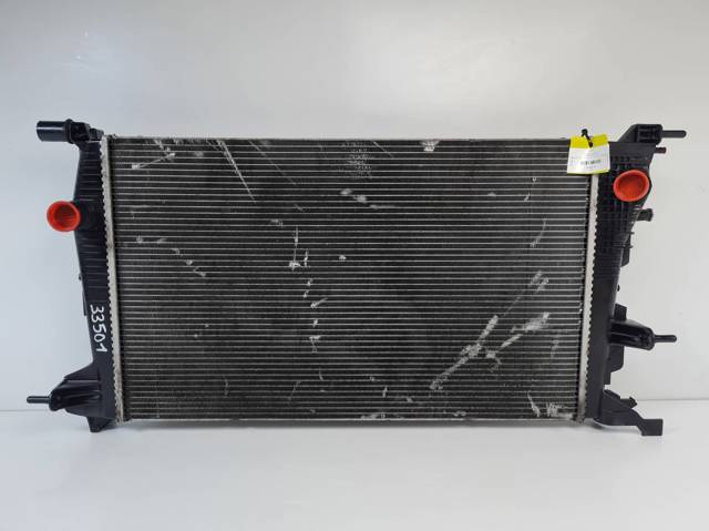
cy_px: 266
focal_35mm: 26
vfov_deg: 53.0
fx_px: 532
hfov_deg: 67.3
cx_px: 354
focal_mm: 5.4
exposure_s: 1/163
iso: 50
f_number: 1.8
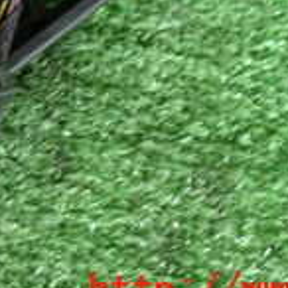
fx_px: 1026
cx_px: -57
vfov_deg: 15.0
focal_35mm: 109
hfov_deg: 15.4
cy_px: -126
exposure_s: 1/30
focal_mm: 5.4
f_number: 2.3
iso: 320
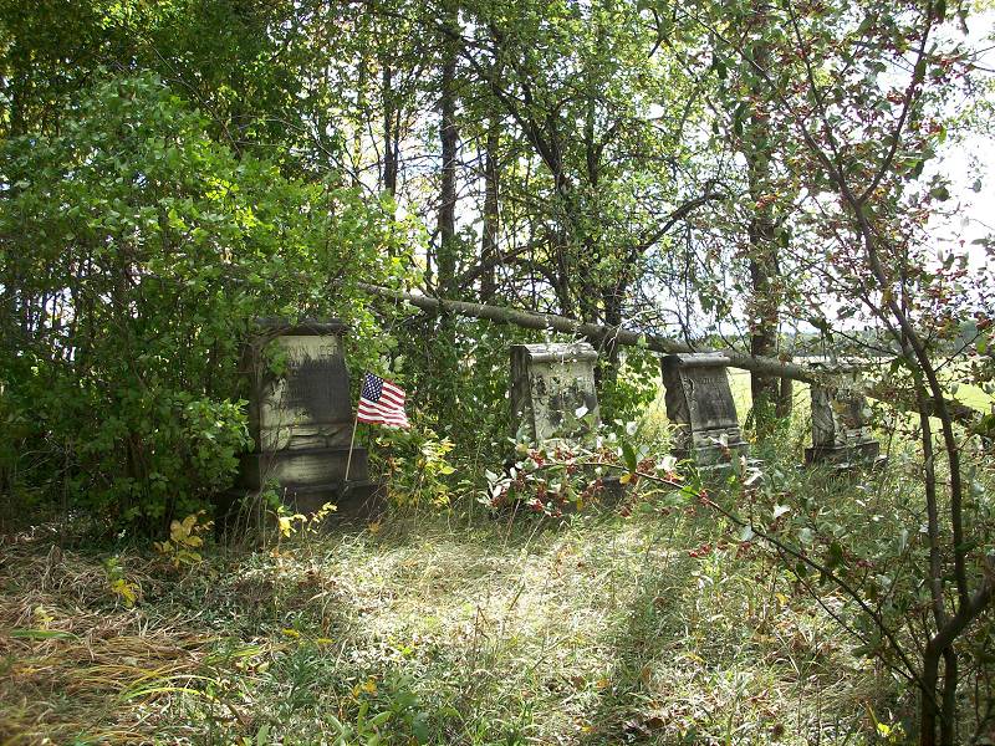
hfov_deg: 50.1
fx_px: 1064
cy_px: 373
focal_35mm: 37
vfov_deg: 38.7
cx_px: 498
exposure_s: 1/302
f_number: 2.8
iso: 80
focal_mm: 6.2
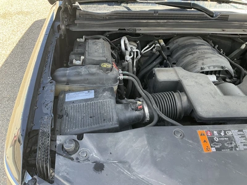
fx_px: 207
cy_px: 92
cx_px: 124
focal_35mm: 29
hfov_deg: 61.7
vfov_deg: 48.2
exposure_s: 1/140
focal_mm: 3
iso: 32
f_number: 1.8
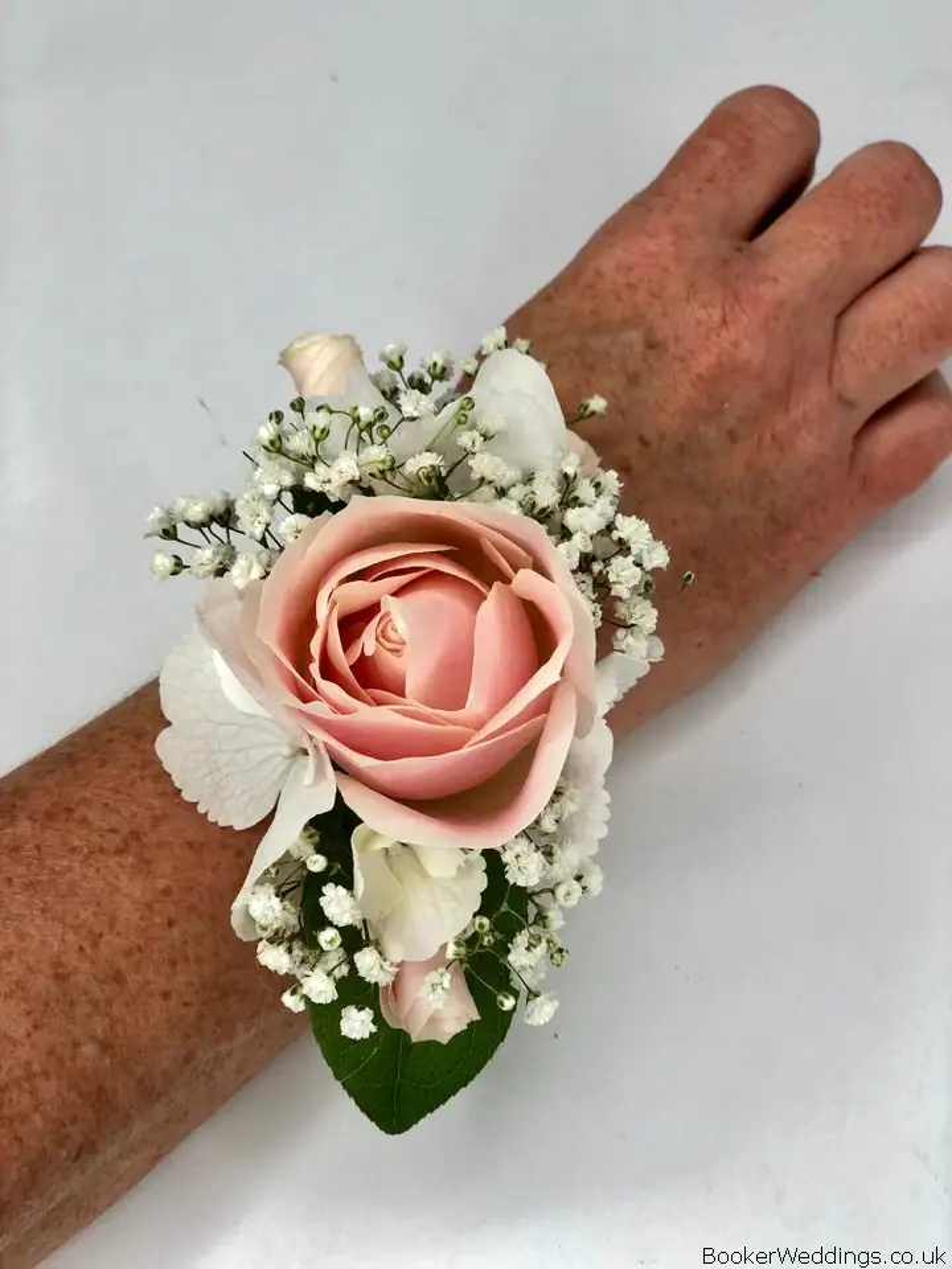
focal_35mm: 52
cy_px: 634
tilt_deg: -63.4
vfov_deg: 36.8
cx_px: 476
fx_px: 1907
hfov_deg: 28.0
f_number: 2.4
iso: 16
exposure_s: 1/160
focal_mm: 6
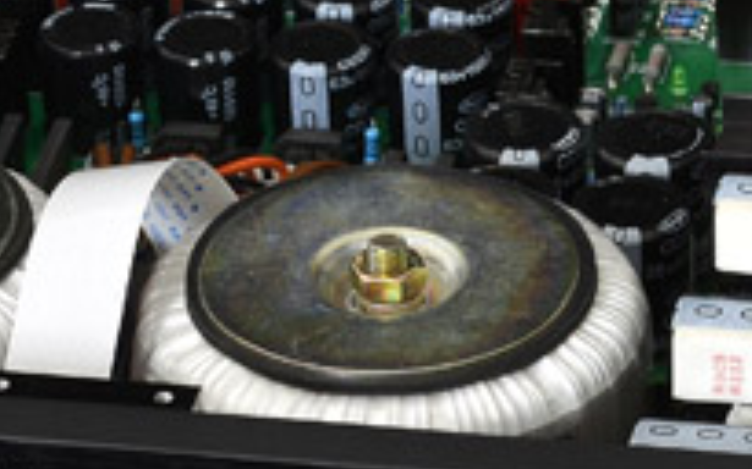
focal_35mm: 338
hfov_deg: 6.2
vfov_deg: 3.9
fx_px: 6925
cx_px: 136
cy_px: 163
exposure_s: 1/20
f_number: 11
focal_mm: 85
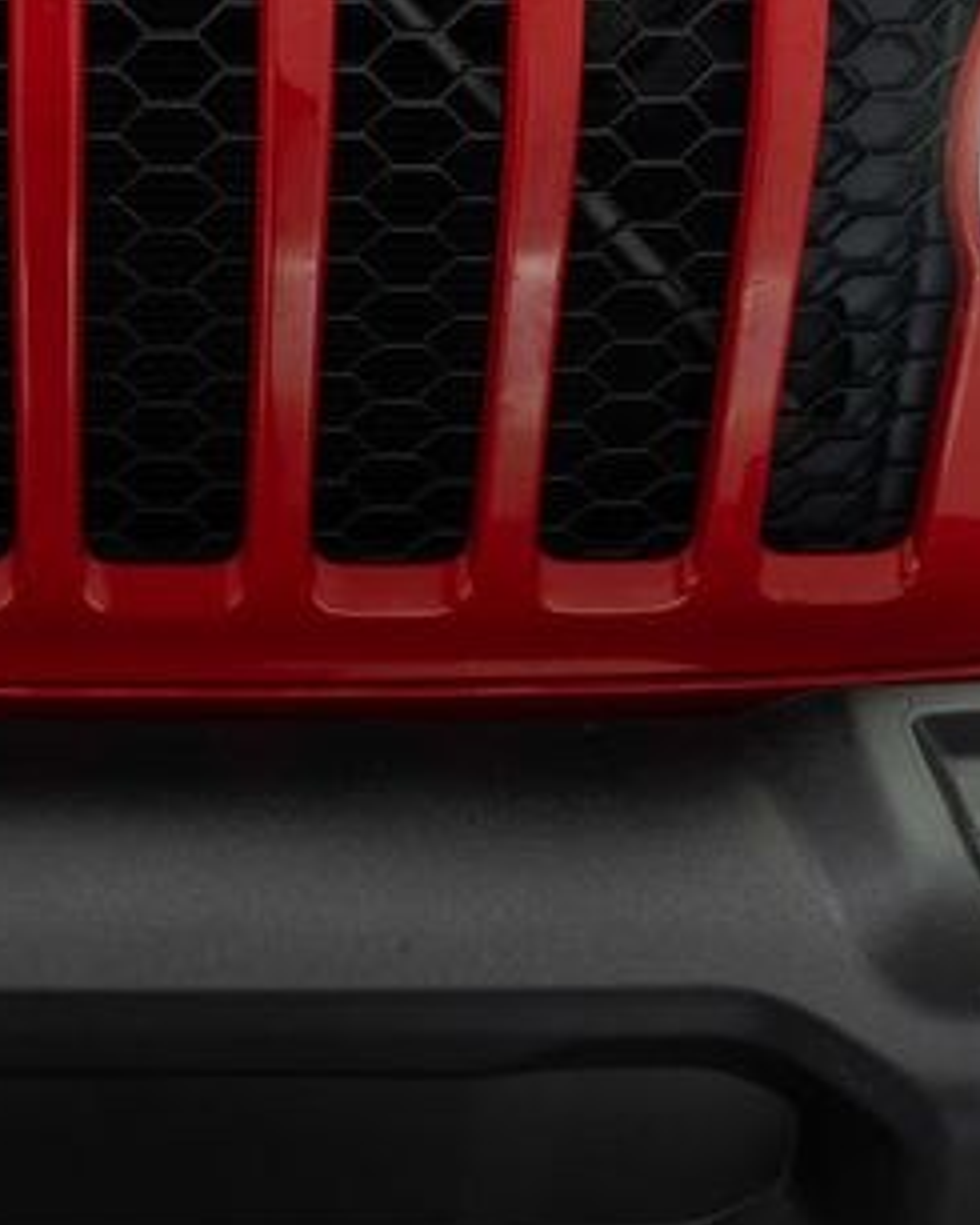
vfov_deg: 34.1
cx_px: 136
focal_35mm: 55
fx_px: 1993
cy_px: 558
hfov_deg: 26.9
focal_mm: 28
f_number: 3.2
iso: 160
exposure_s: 1/40
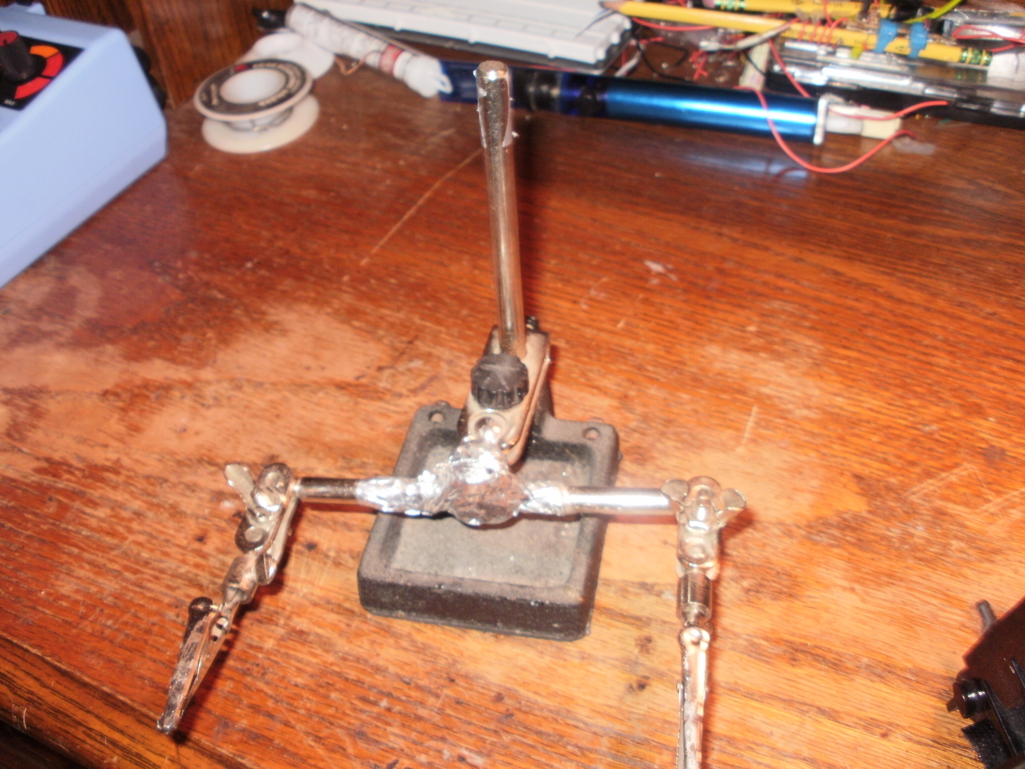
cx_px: 512
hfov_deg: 51.4
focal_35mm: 36
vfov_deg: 39.7
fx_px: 1066
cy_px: 384
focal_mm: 6.3
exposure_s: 1/30
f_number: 3.5
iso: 125
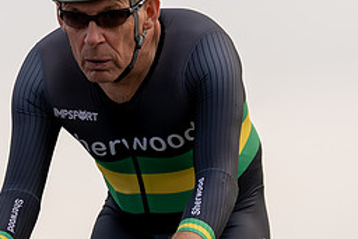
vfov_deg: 3.8
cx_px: 92
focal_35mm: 361
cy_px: 130
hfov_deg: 5.7
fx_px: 3592
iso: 100
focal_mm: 81
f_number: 3.5
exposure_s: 1/800
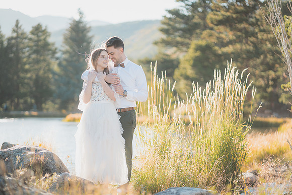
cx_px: 146
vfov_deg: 16.0
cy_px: 98
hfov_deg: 23.8
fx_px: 692
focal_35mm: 85
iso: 200
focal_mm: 85
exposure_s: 1/1250
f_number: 1.8
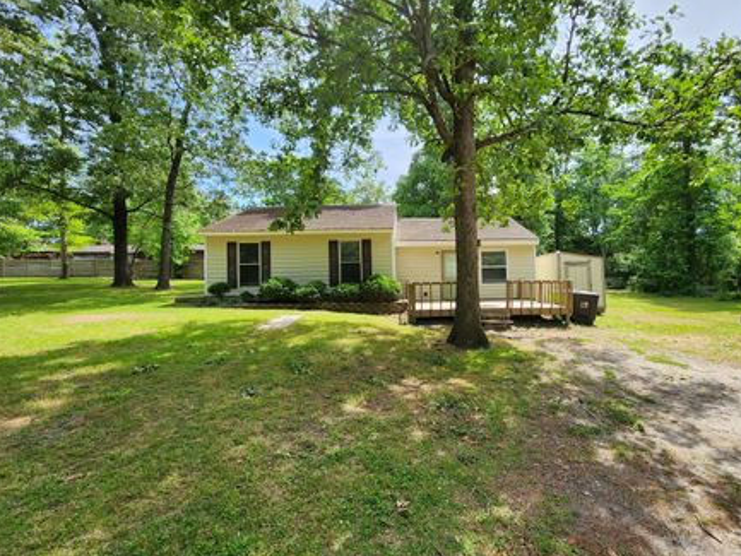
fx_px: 321
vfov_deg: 81.8
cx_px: 421
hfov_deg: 97.6
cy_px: 276
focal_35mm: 15
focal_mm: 2.2
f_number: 2.2
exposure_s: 1/682
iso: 50
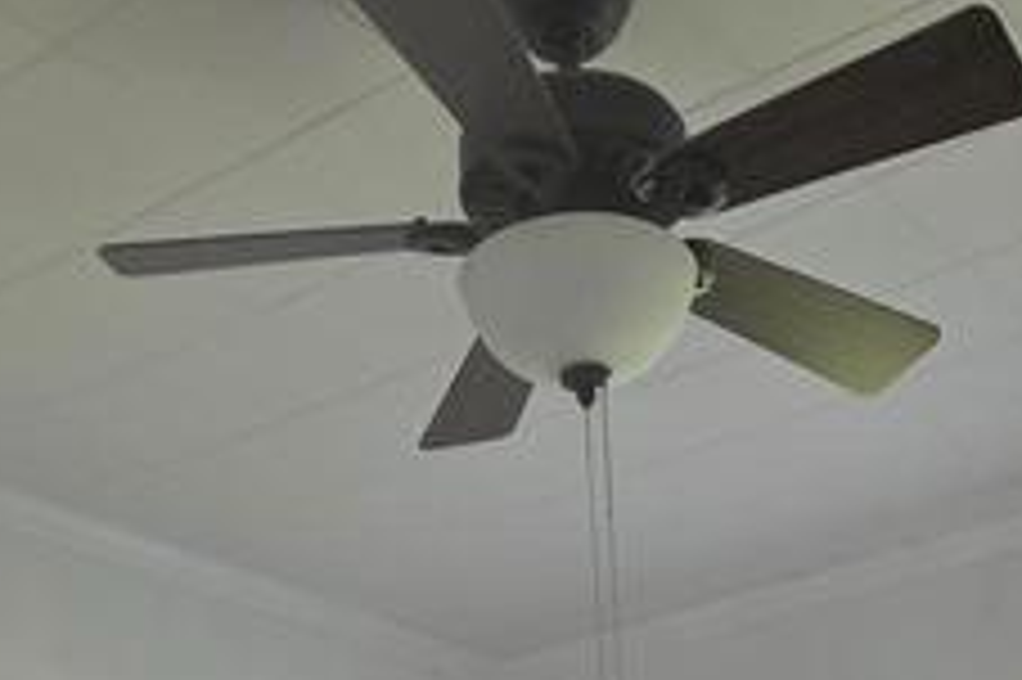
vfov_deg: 15.5
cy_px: 1504
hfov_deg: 32.7
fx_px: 1730
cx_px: 648
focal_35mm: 61
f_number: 1.9
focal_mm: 2.2
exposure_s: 1/120
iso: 200
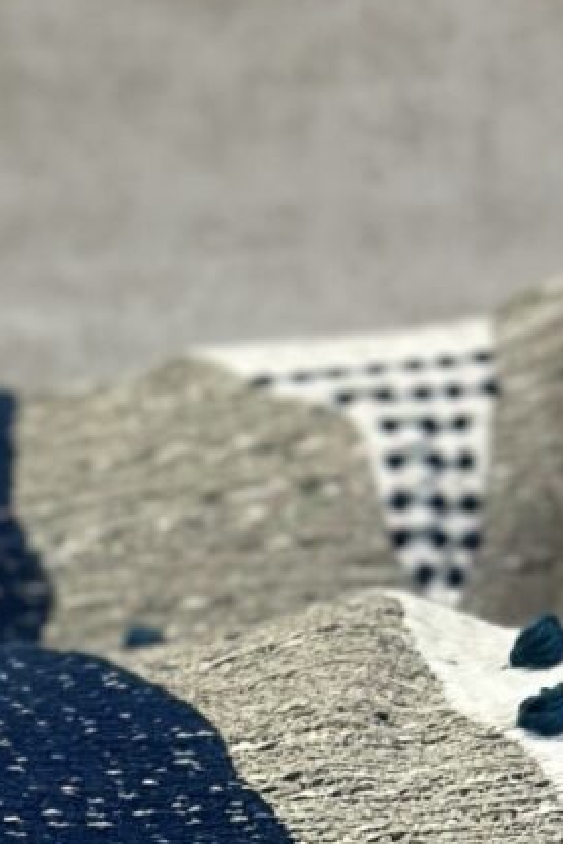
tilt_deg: -16.2
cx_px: -467
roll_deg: +1.3
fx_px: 7219
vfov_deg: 6.4
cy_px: 1930
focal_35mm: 308
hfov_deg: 4.4
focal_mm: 6.86
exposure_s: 1/125
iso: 80
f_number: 1.78
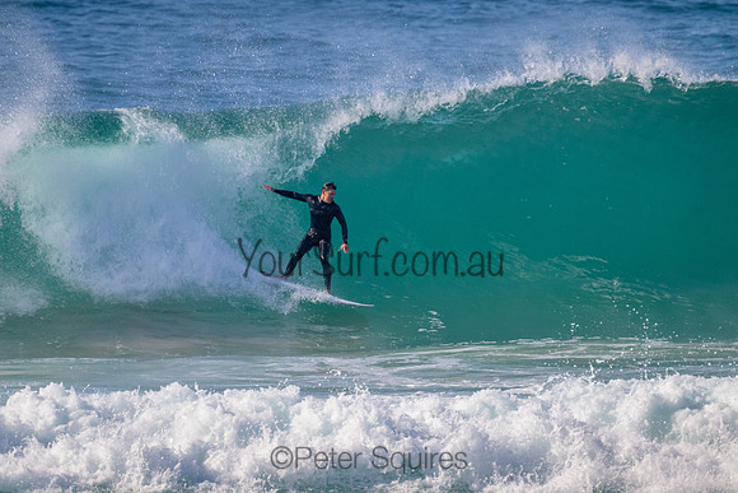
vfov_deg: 1.7
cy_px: 246
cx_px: 369
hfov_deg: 2.6
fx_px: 16403
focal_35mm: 800
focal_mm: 800
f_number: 11
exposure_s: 1/2000
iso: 1600
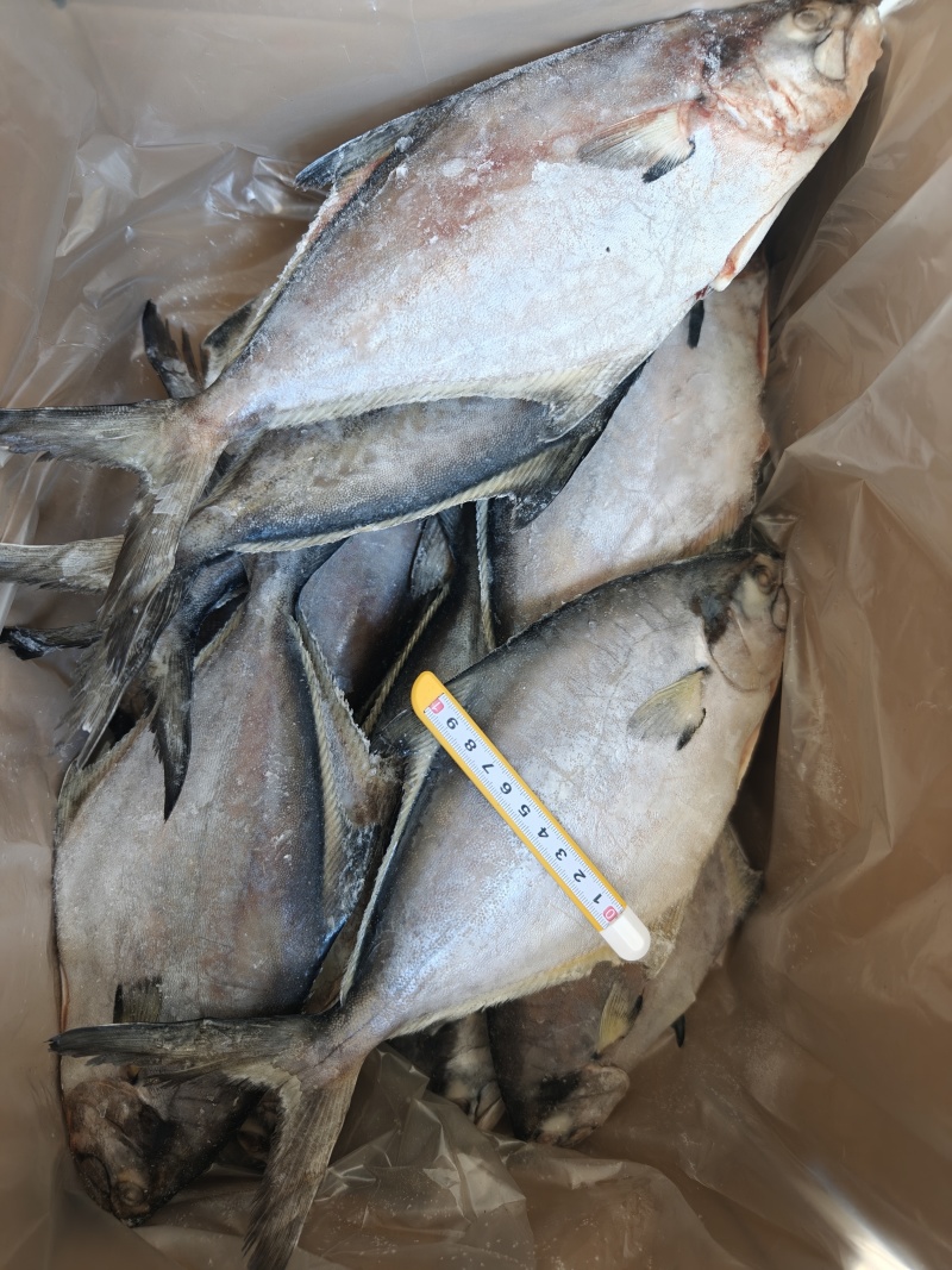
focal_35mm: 23
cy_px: 635
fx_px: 844
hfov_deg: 58.9
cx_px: 476
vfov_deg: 73.9
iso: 800
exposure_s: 1/100
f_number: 1.8
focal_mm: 8.67
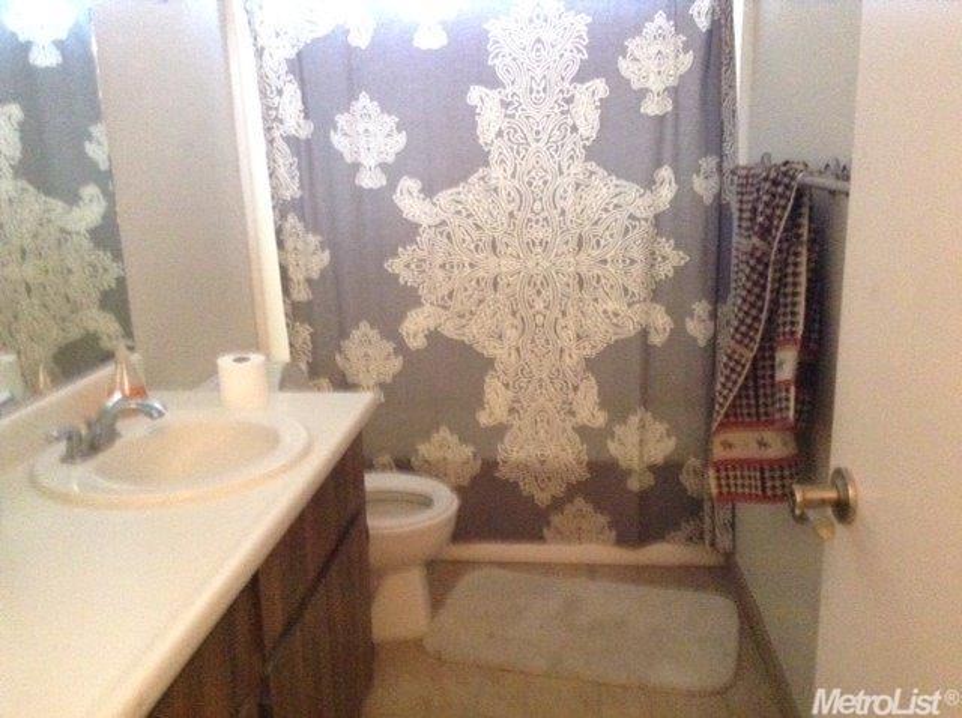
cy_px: 359
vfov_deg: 42.8
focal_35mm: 33
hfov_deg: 55.4
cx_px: 481
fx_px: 916
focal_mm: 3.3
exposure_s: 1/15
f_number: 2.4
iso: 640
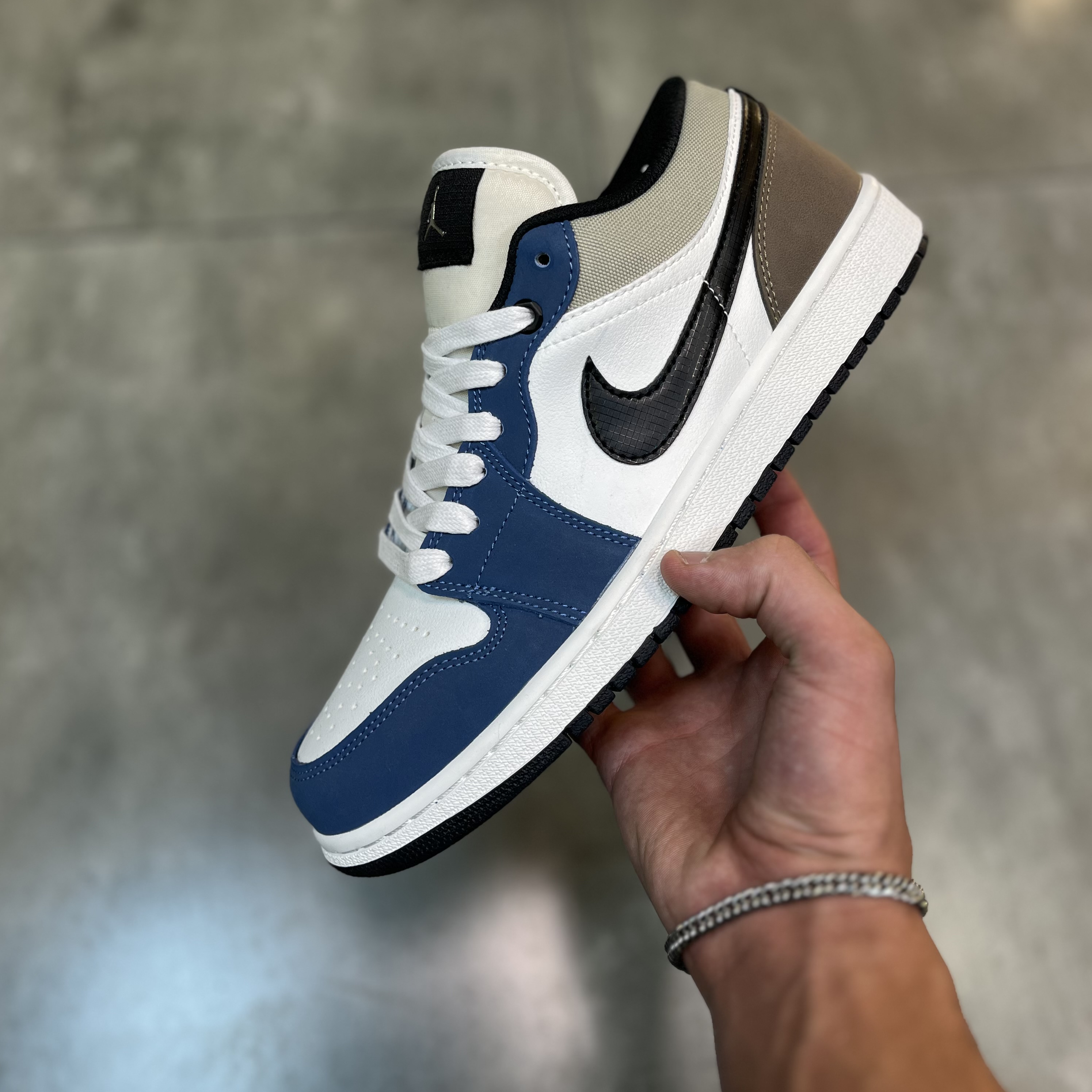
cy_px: 482
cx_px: 546
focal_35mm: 31
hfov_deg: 52.5
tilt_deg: -64.8
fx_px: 1106
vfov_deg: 52.4
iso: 32
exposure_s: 1/101
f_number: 1.6
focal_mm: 5.1
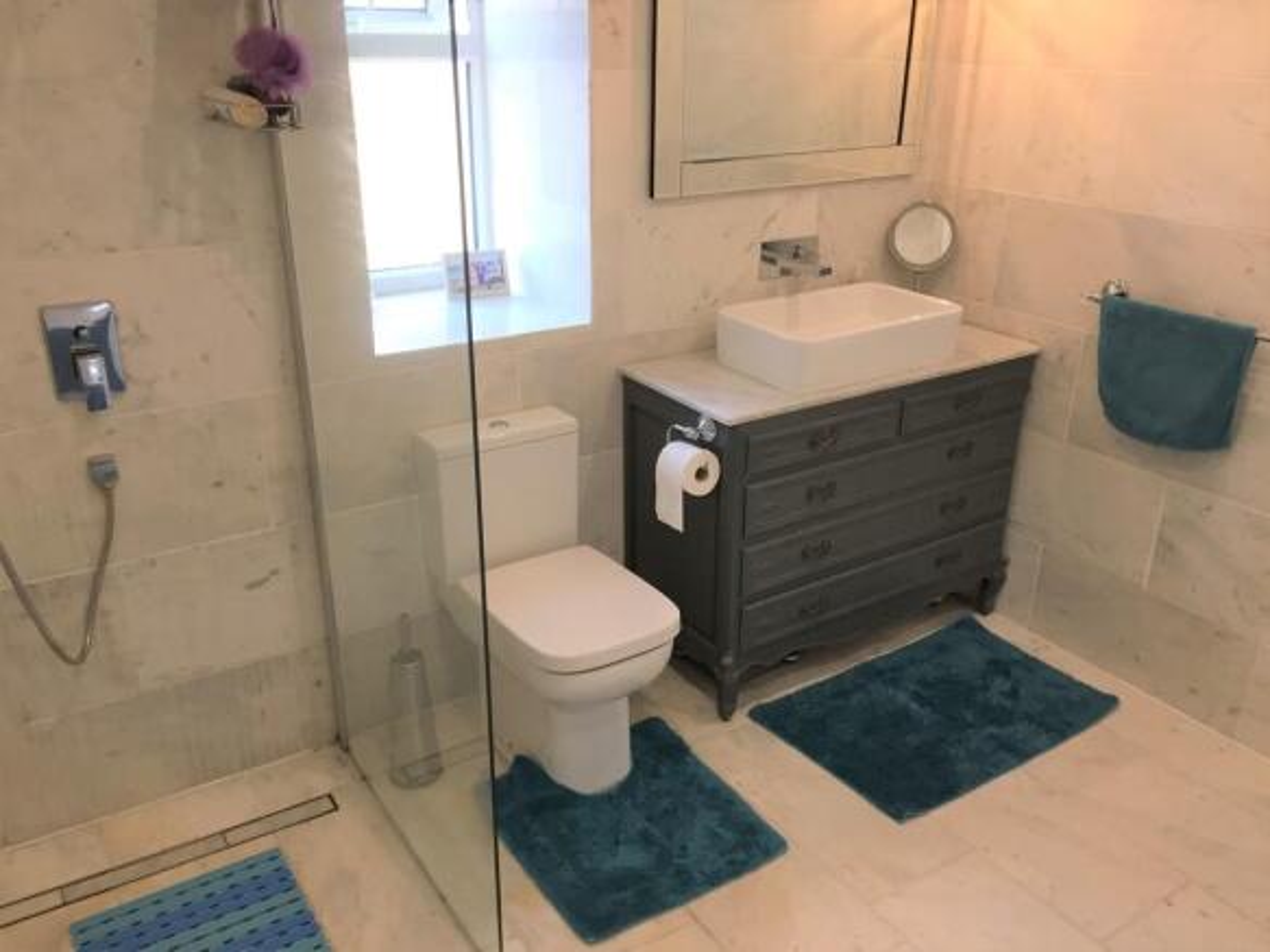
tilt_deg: -23.4
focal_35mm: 29
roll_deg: +0.0
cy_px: 476
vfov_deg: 48.2
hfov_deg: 61.7
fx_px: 1064
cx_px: 635
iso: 40
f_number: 2.2
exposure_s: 1/33
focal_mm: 4.15
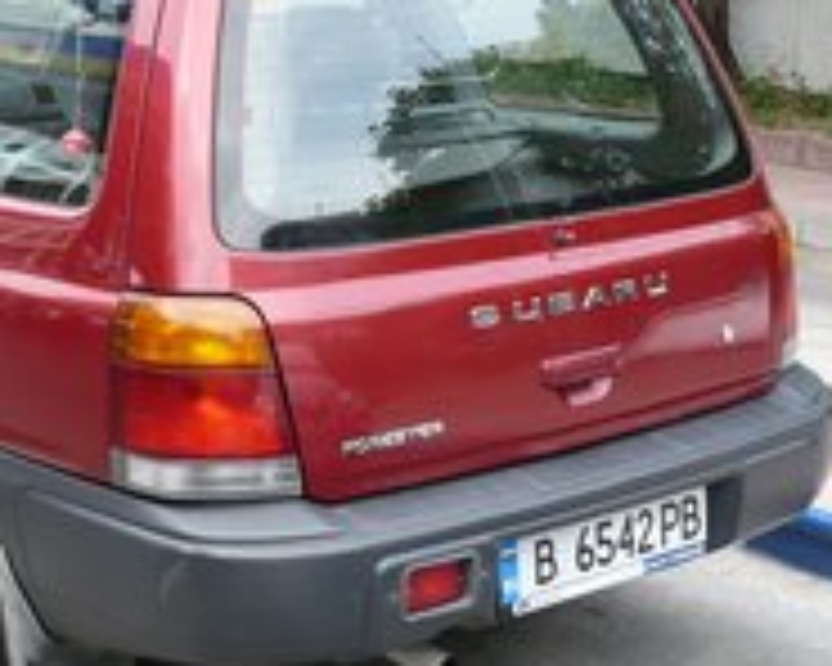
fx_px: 1822
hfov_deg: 25.3
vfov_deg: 20.5
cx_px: 171
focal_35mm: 74
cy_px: 135
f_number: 2.8
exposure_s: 1/250
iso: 100
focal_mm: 5.8
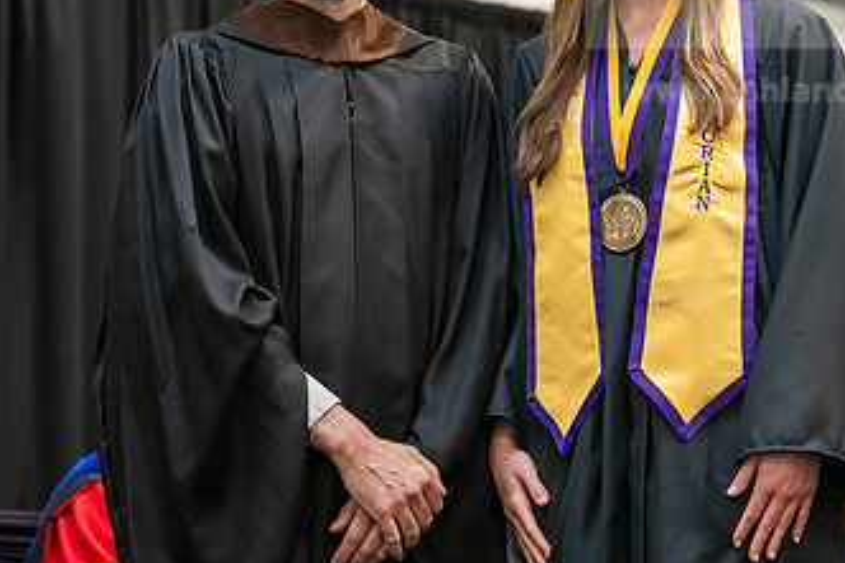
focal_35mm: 175
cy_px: 144
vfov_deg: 7.8
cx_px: 509
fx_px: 4105
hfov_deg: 11.7
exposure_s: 1/200
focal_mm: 100
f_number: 4
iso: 3200
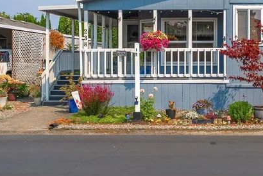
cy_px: 55
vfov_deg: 22.5
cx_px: 228
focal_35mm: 60
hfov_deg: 32.0
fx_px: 439
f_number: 7.1
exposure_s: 1/250
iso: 80
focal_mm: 24
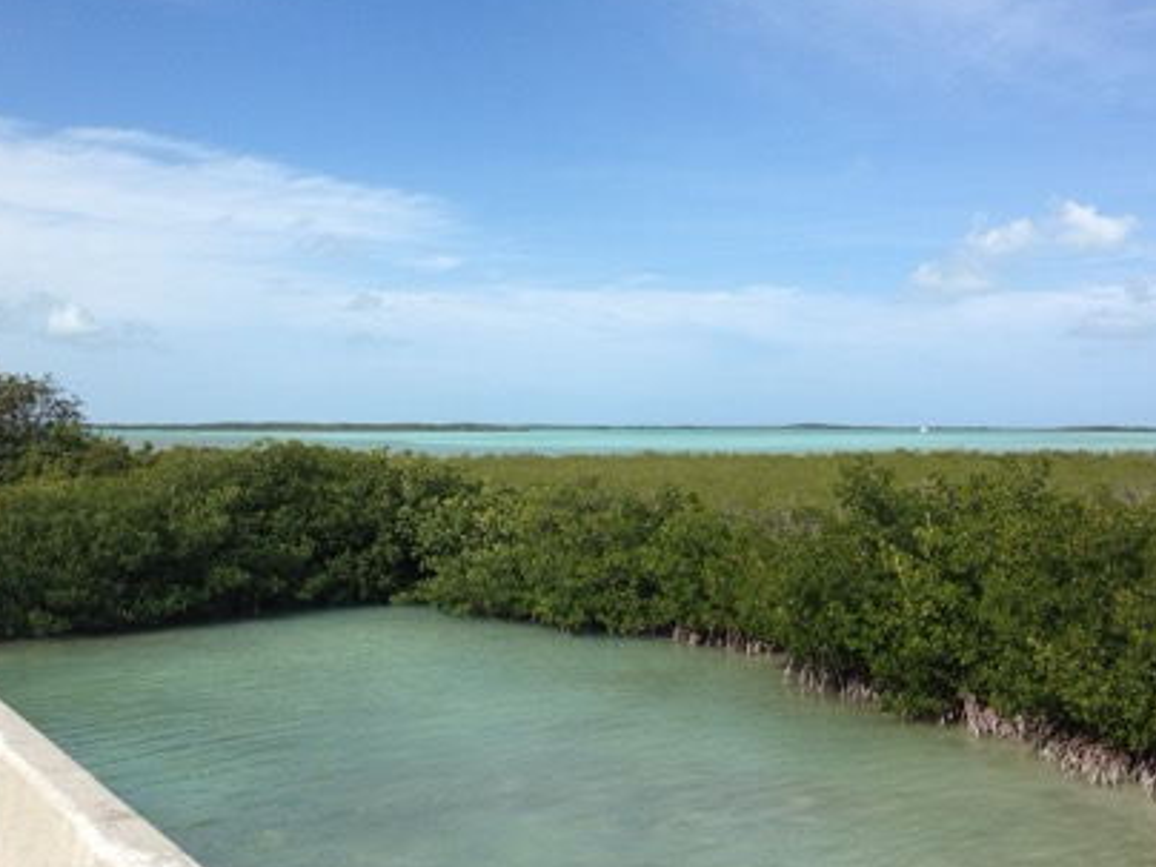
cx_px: 632
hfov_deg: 42.0
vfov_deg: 32.1
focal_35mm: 45
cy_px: 335
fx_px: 1503
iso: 64
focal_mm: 4.28
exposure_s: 1/2513
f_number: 2.4
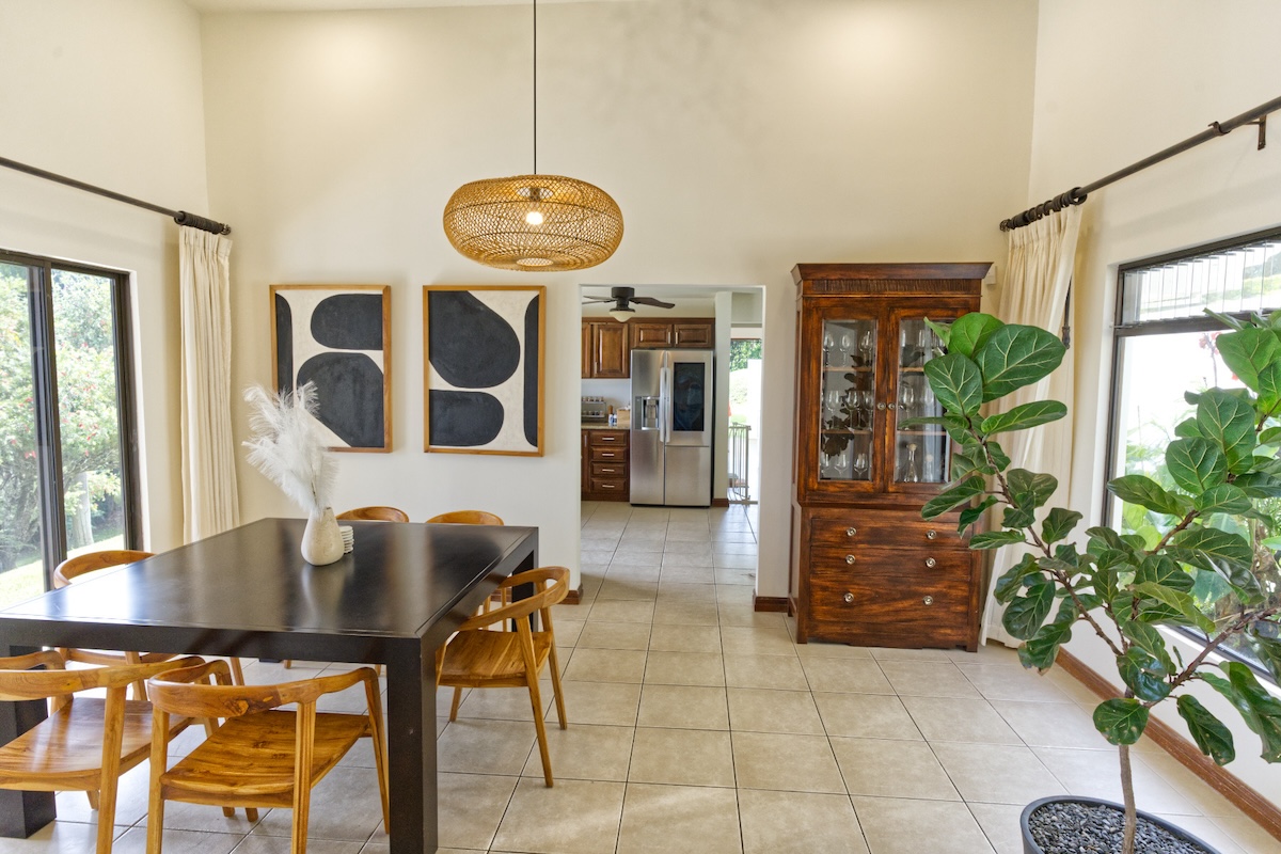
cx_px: 640
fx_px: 712
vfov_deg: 61.9
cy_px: 427
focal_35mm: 20
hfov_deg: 84.0
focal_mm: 20
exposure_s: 1/100
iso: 800
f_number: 8
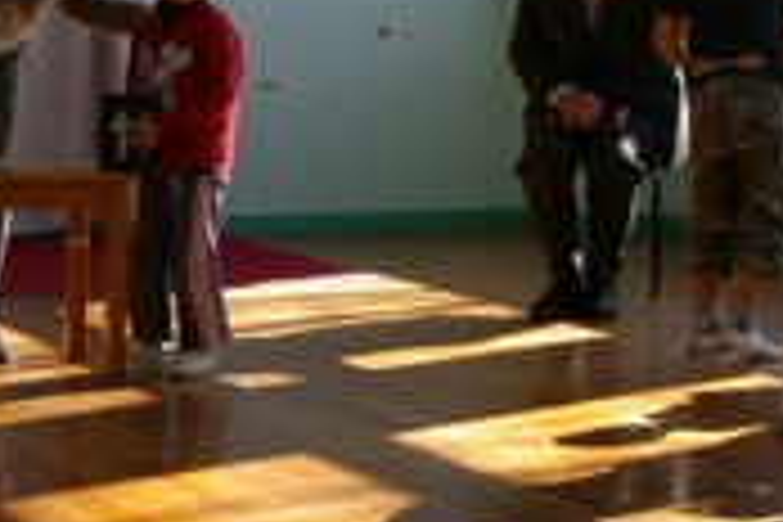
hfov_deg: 14.9
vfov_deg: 9.8
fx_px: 3001
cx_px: 414
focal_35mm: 138
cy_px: -43
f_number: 4.5
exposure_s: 1/90
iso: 200
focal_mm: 40
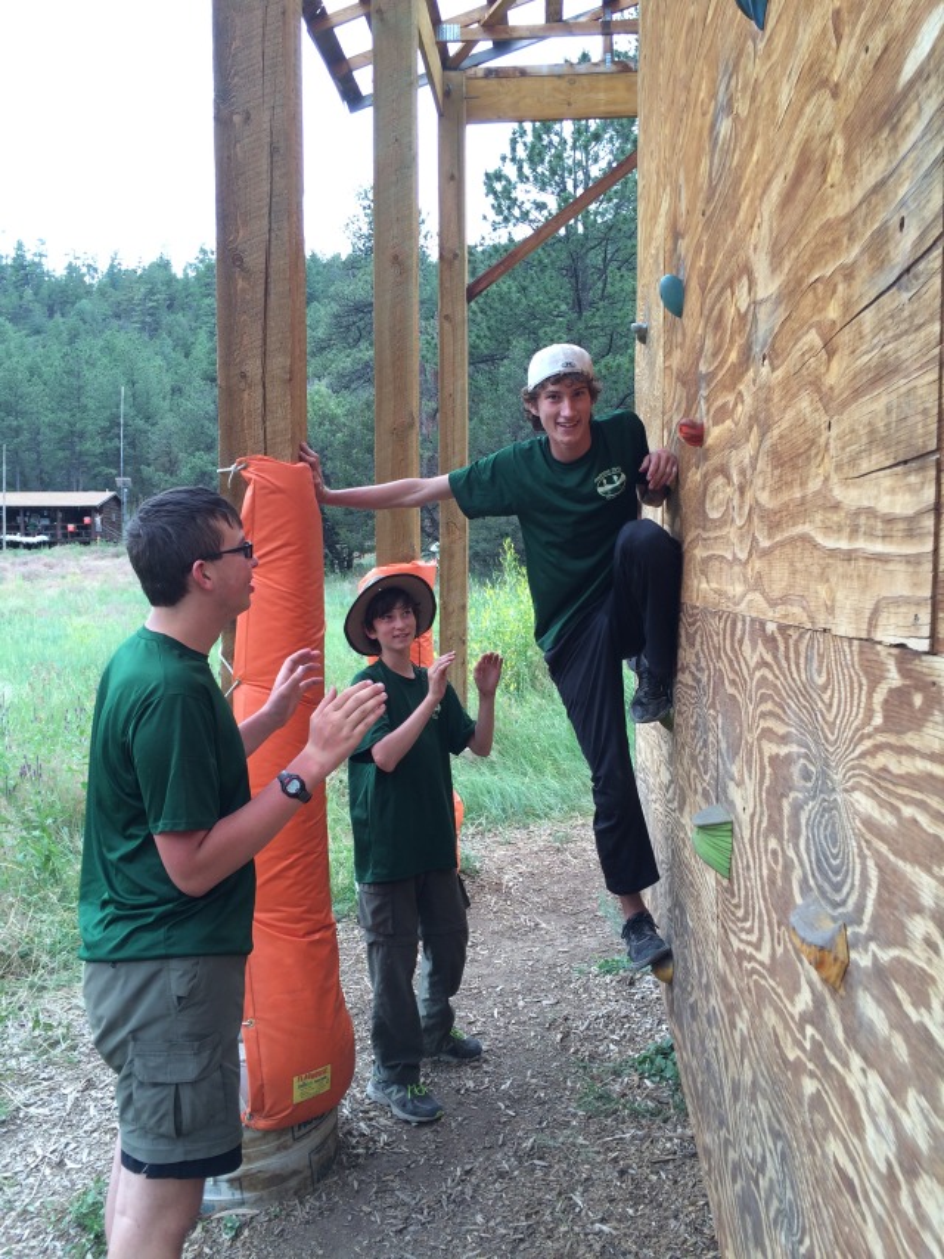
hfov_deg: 48.2
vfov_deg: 61.7
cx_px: 472
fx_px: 1054
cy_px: 630
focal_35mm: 29
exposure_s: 1/120
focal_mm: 4.15
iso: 40
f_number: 2.2
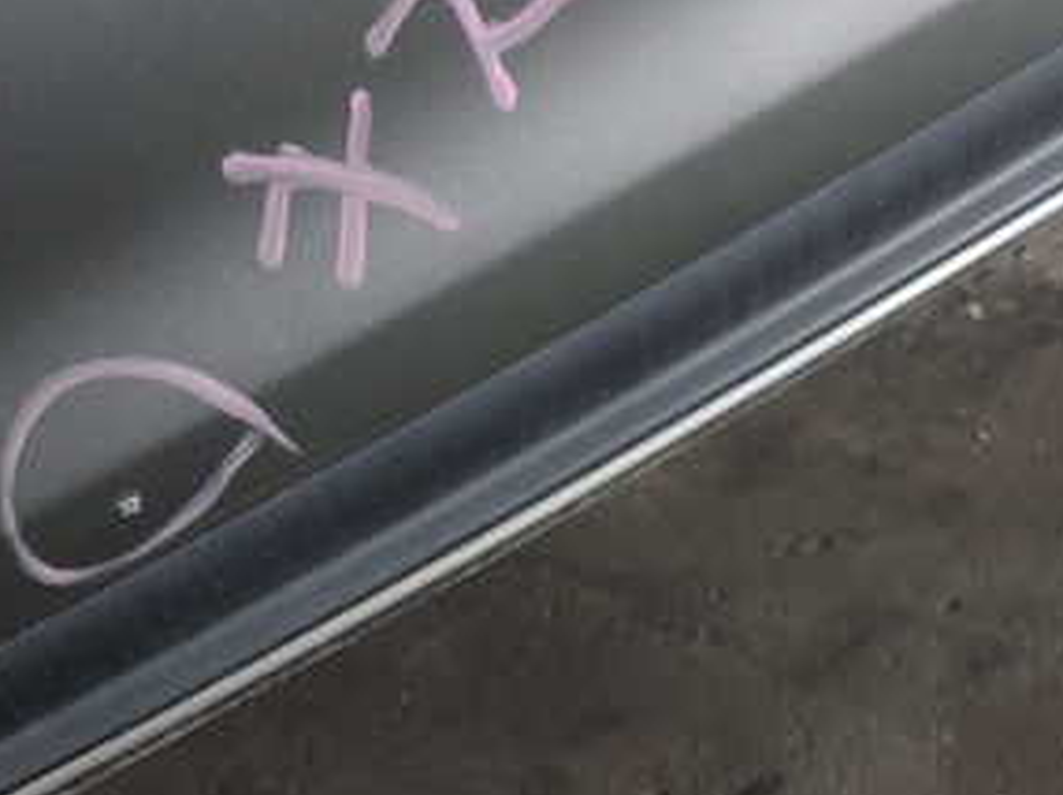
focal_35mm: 63
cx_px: 178
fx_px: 1933
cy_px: 323
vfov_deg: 23.2
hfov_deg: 29.9
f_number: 2.3
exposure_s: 1/50
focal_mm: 5.4
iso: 200
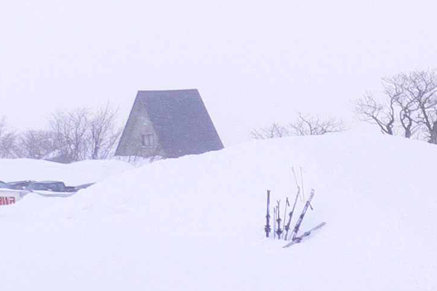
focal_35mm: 128
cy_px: 332
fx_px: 1553
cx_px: 726
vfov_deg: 10.6
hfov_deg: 14.5
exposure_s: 1/320
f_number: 5.6
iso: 80
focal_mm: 5.8
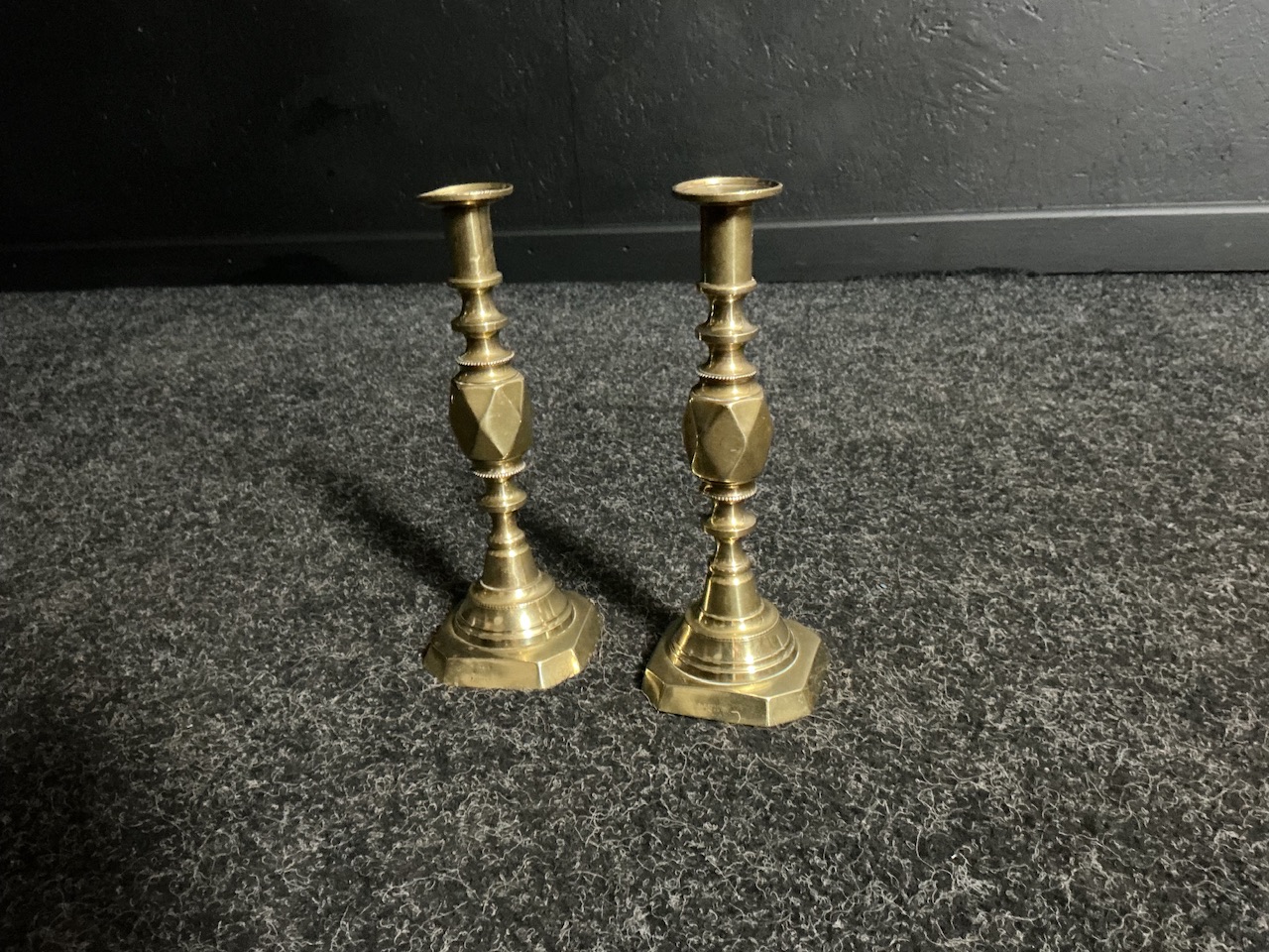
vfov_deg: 48.2
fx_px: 1063
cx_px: 634
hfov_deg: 61.7
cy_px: 476
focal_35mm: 29
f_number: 1.8
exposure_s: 1/17
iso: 500
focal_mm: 3
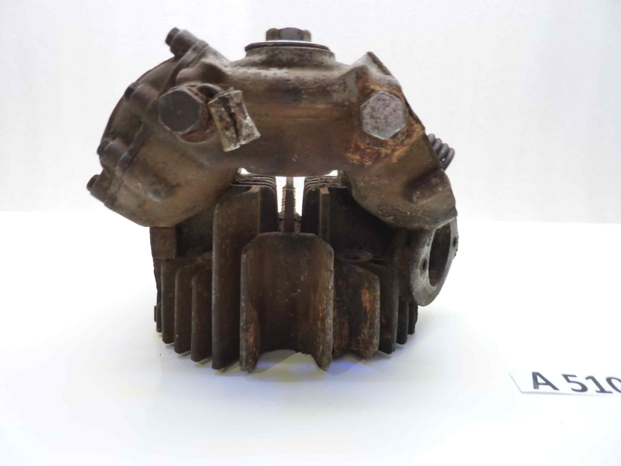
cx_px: 310
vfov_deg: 54.9
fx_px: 448
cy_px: 233
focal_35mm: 25
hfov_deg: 69.4
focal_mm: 4.1
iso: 125
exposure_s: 1/8
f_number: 3.3
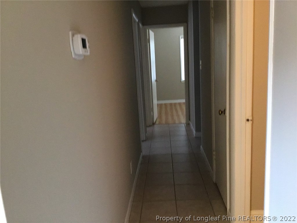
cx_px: 148
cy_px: 112
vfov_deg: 45.4
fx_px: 266
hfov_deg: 58.4
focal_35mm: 31
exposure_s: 1/15
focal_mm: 3.3
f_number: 2.4
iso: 250
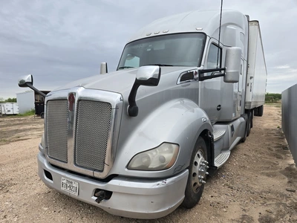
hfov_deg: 73.9
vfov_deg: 58.9
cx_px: 148
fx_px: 197
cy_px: 112
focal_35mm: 23
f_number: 1.7
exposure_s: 1/180
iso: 12
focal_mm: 6.3
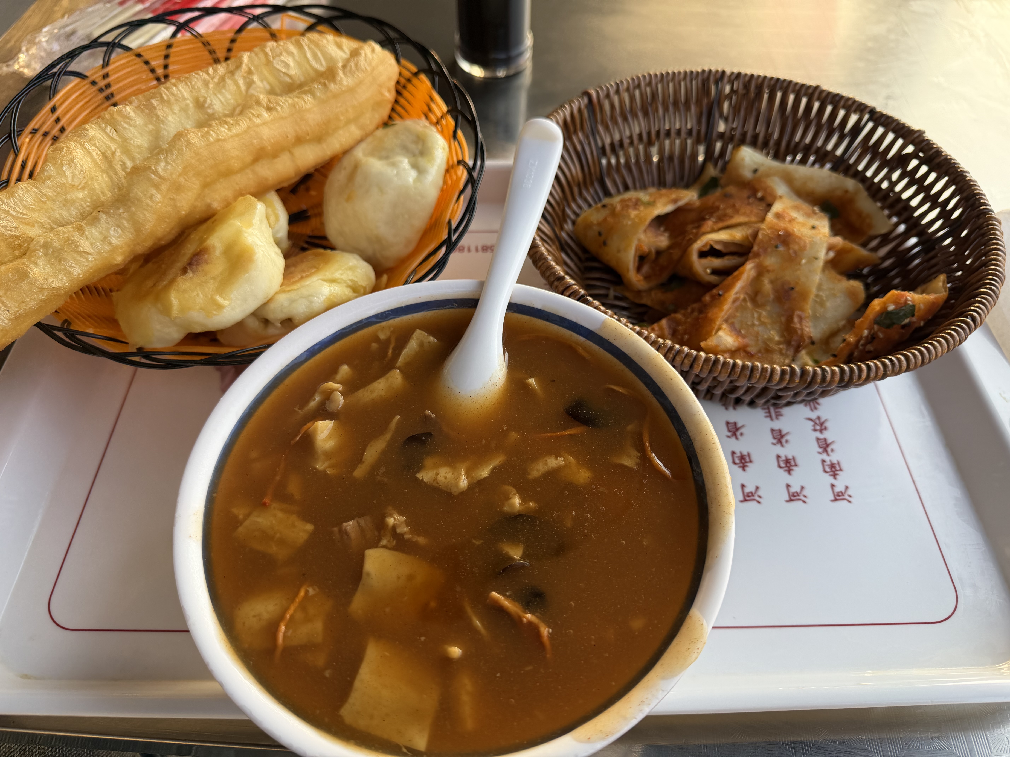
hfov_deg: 71.6
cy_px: 378
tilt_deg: -52.5
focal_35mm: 24
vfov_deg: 56.8
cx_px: 505
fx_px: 700
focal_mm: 6.76
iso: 100
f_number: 1.78
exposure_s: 1/365
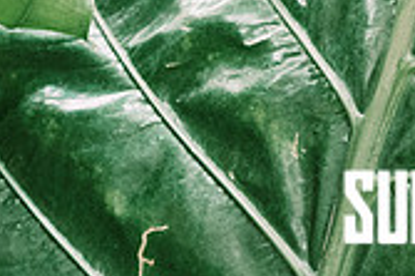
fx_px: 2798
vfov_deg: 5.6
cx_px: 475
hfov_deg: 8.4
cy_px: -159
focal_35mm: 243
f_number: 5
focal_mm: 70
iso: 9000
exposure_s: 1/400
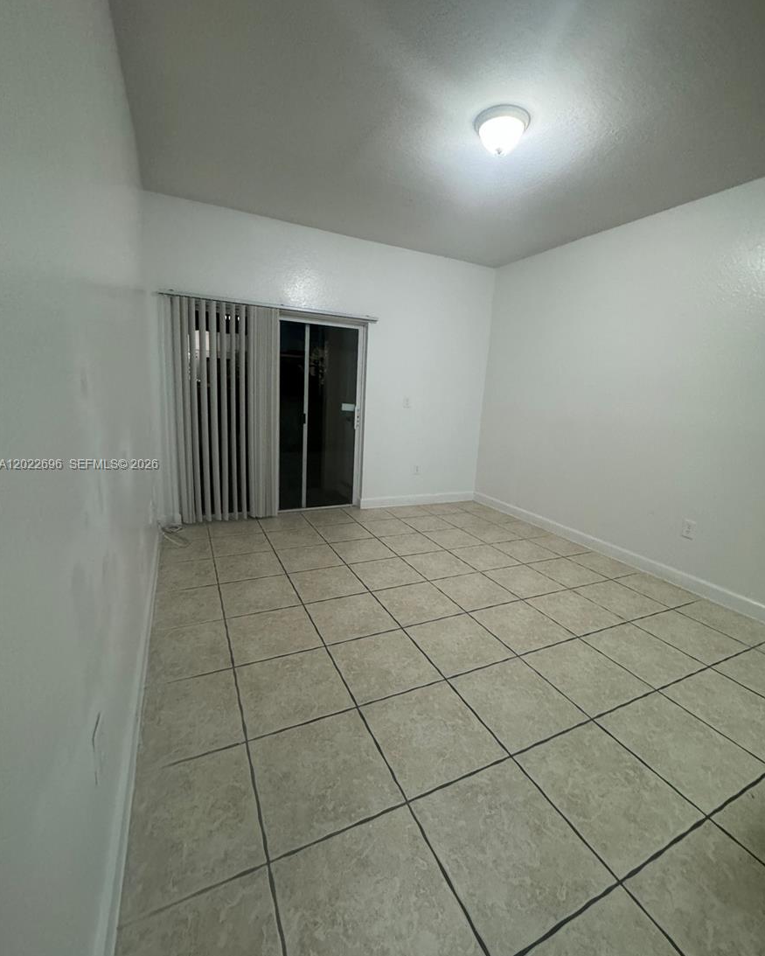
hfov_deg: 84.1
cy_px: 465
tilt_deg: -8.7
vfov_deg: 96.8
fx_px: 424
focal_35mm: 15
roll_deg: -3.2
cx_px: 390
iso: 640
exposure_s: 1/60
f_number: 2.2
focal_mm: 2.22
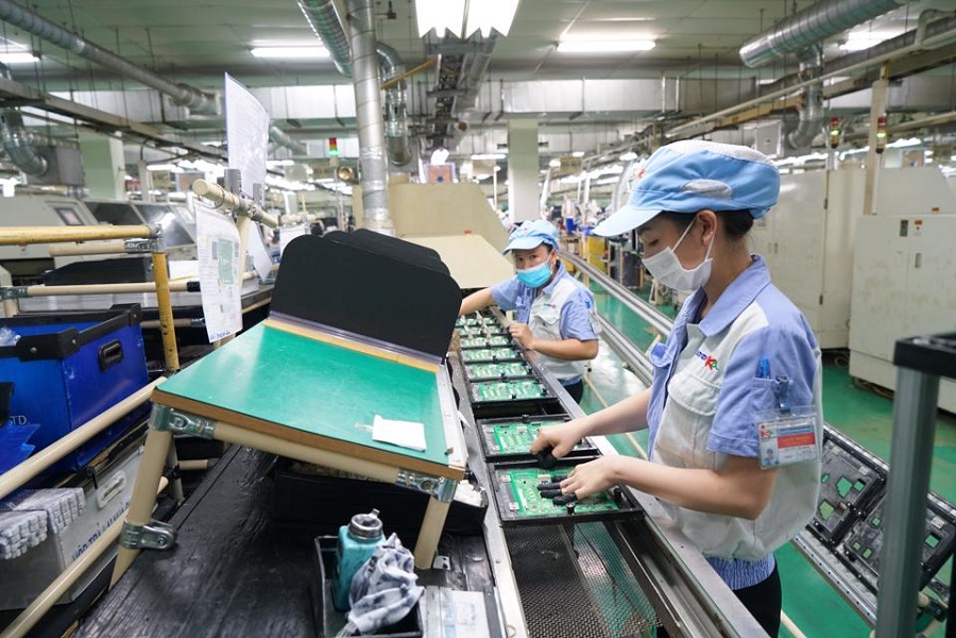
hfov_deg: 73.7
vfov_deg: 53.1
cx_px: 478
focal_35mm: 24
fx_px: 637
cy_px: 319
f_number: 4.5
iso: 2000
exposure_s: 1/80
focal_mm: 24
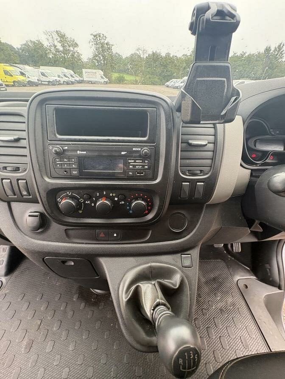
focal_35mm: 14
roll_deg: -9.9
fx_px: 154
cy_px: 190
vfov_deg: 102.1
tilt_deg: -35.5
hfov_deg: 85.7
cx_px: 142
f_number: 2.2
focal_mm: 2.22
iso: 200
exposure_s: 1/74
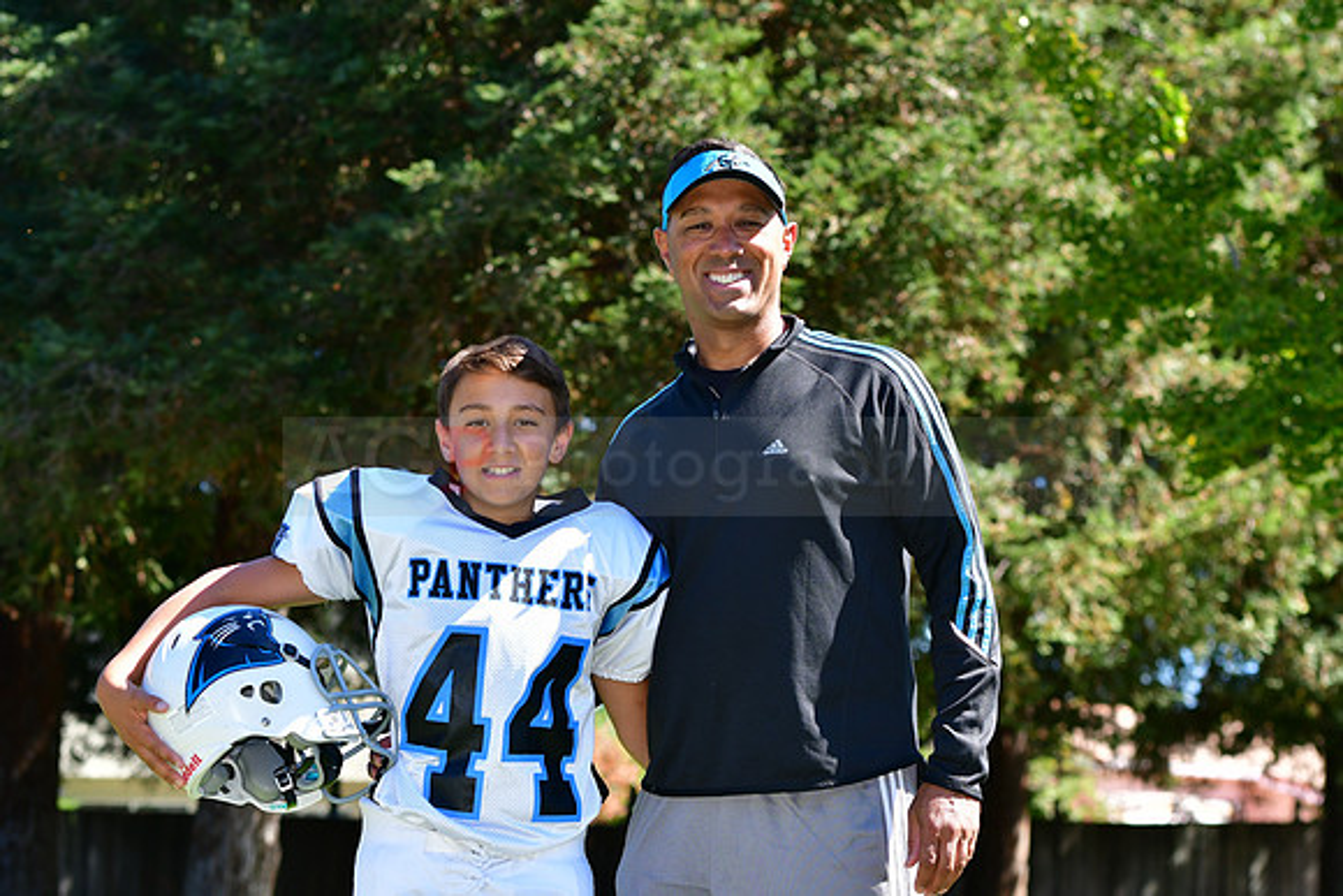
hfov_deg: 19.5
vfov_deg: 13.0
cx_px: 672
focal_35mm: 105
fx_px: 3918
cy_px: 448
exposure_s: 1/800
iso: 400
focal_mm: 70
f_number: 4.5
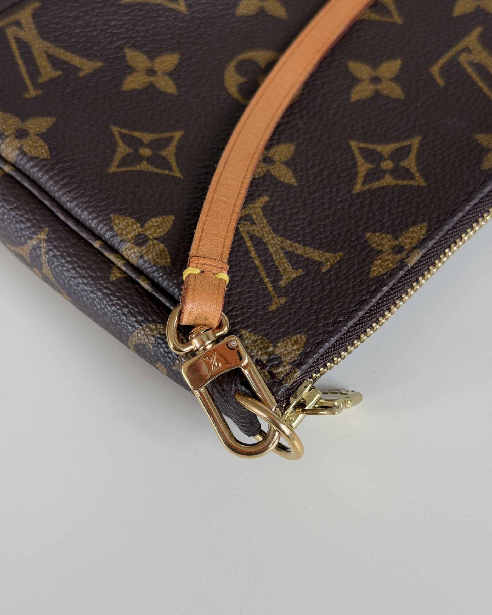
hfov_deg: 29.7
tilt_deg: -59.1
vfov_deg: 36.6
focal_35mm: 51
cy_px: 329
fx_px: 928
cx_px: 248
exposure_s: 1/130
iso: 50
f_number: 1.78
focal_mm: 6.76
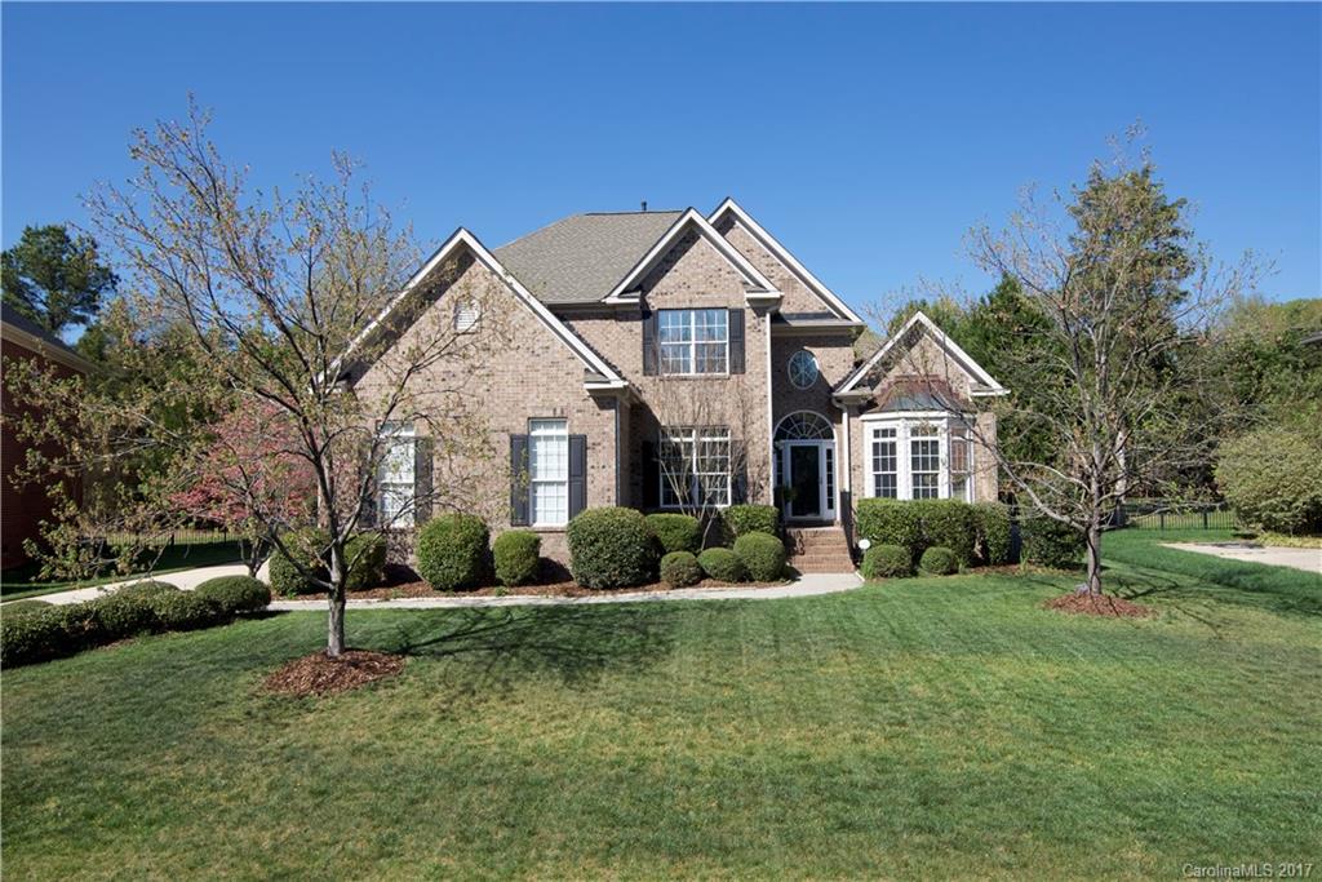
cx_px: 661
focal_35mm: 24
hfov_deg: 73.7
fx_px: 881
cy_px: 441
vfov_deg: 53.1
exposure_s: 1/400
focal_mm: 24
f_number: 10
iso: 250
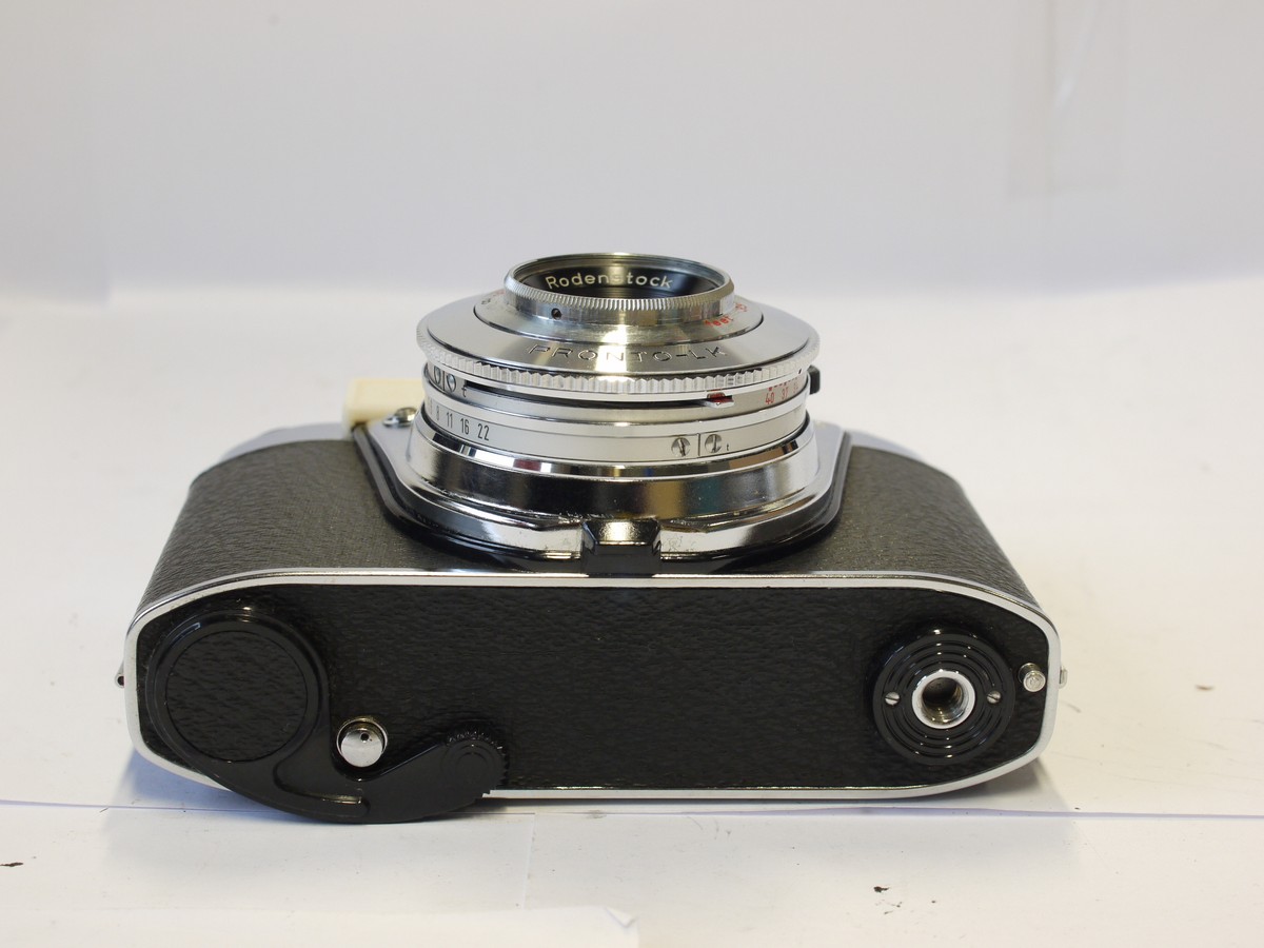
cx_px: 632
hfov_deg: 32.2
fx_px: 2191
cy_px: 474
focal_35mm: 60
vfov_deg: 24.4
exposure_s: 1/20
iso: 400
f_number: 7.1
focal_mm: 30
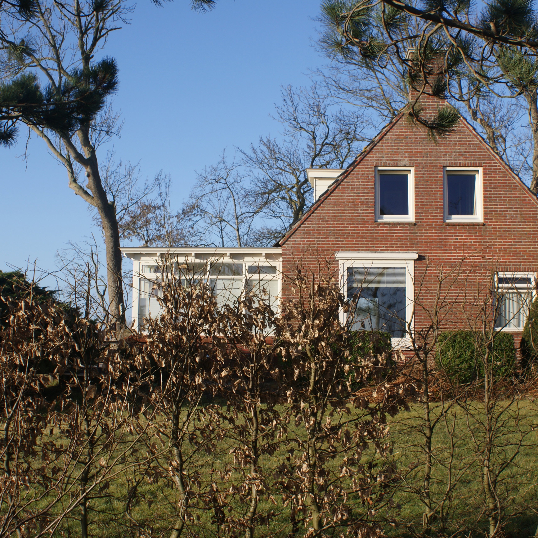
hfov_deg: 34.0
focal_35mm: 50
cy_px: 269
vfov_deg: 34.0
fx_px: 879
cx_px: 297
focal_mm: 26
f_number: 11
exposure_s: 1/80
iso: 100
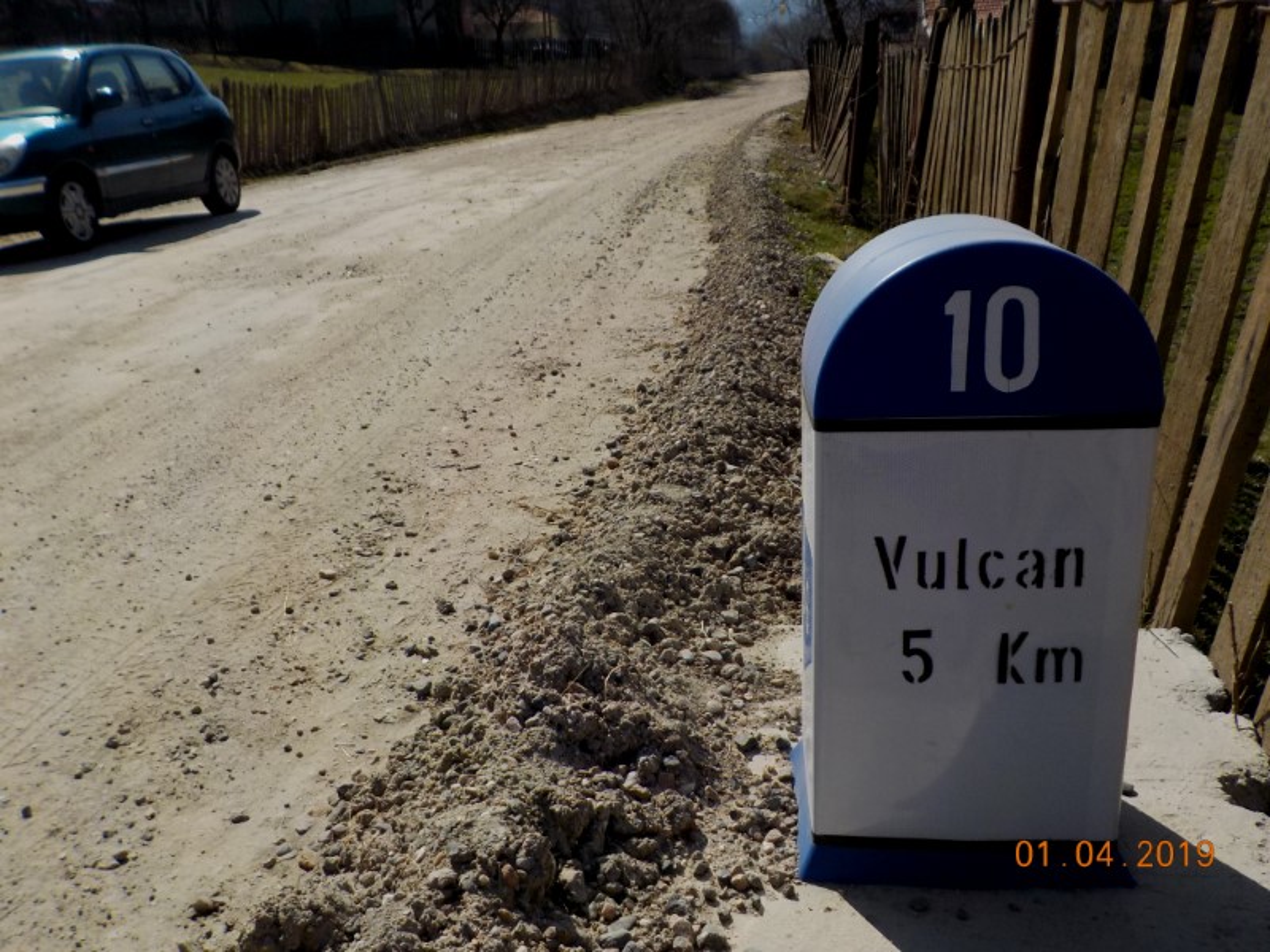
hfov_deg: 60.0
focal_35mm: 30
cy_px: 476
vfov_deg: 46.8
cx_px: 635
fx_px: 1101
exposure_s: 1/500
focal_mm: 4.1
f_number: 6.6
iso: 125
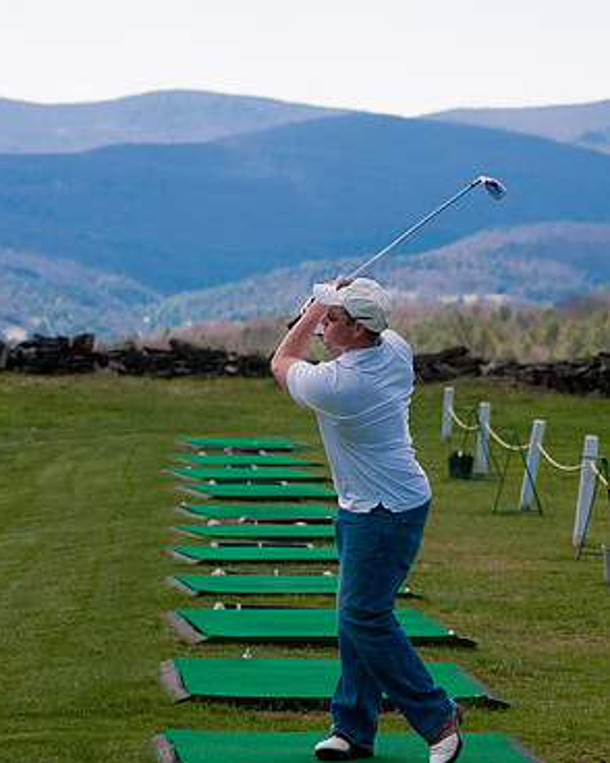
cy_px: 429
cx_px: 302
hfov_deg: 9.0
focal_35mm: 172
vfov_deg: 11.2
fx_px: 3885
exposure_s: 1/500
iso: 100
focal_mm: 100
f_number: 5.6
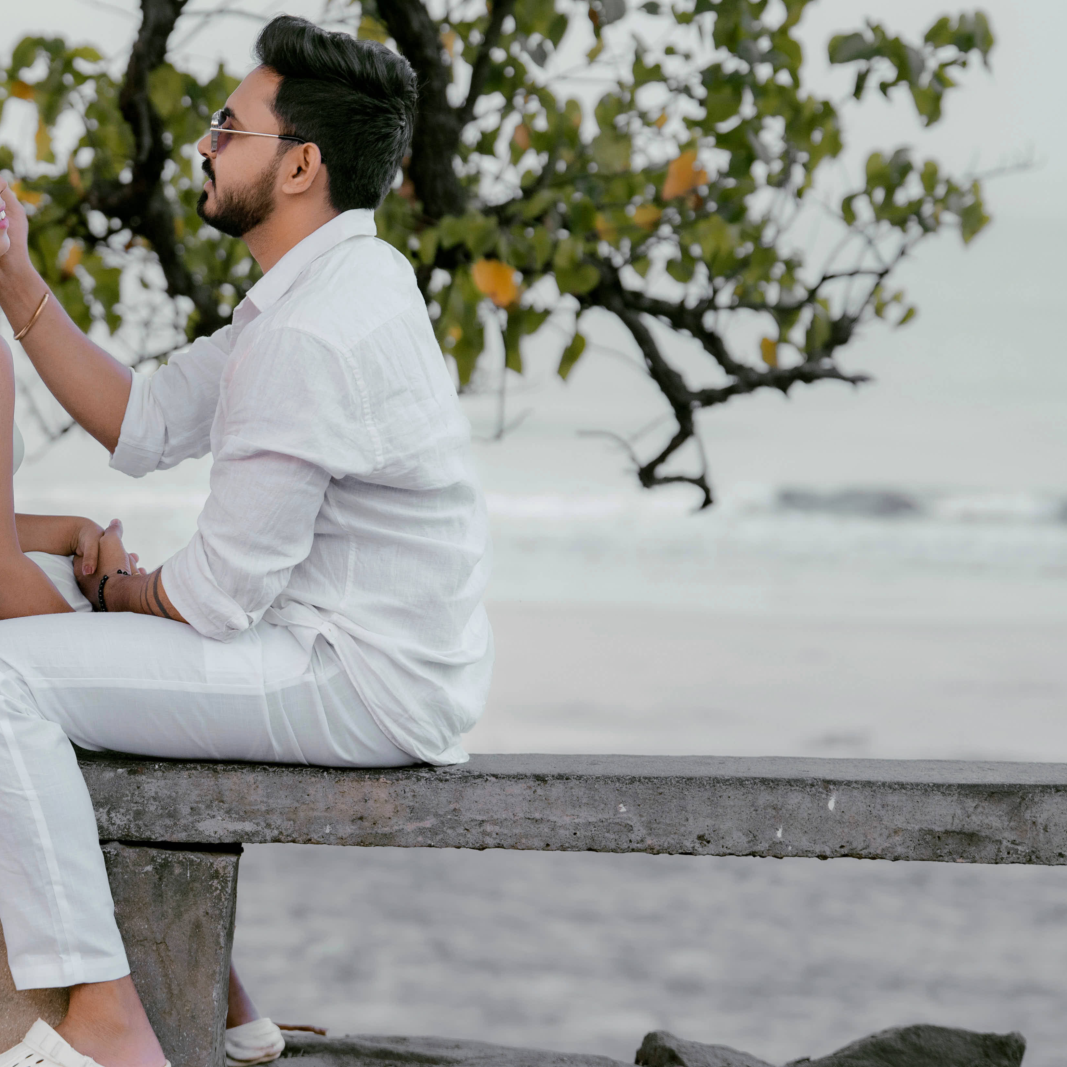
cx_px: 59
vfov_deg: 12.6
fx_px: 4813
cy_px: 334
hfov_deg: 12.5
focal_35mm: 138
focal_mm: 67
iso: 400
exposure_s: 1/250
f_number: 2.8
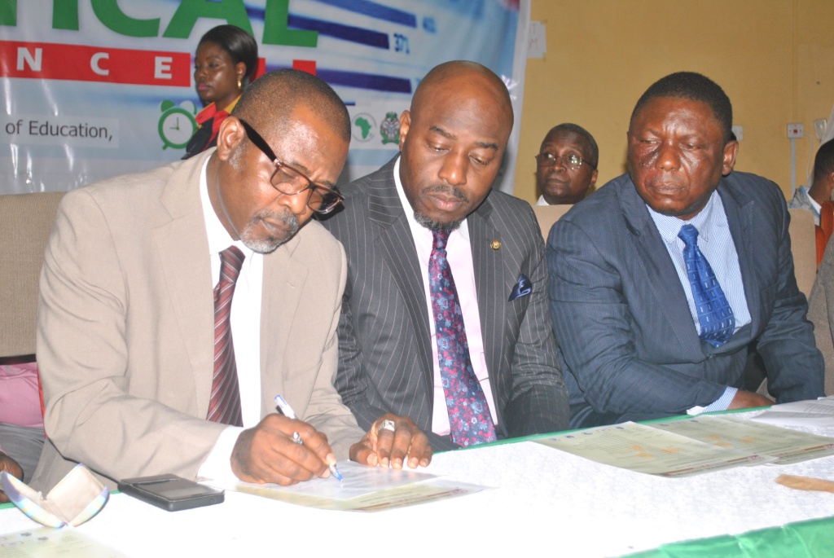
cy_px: 279
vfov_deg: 23.8
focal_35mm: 57
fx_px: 1322
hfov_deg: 35.0
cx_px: 417
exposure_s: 1/80
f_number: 5
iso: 400
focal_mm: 38
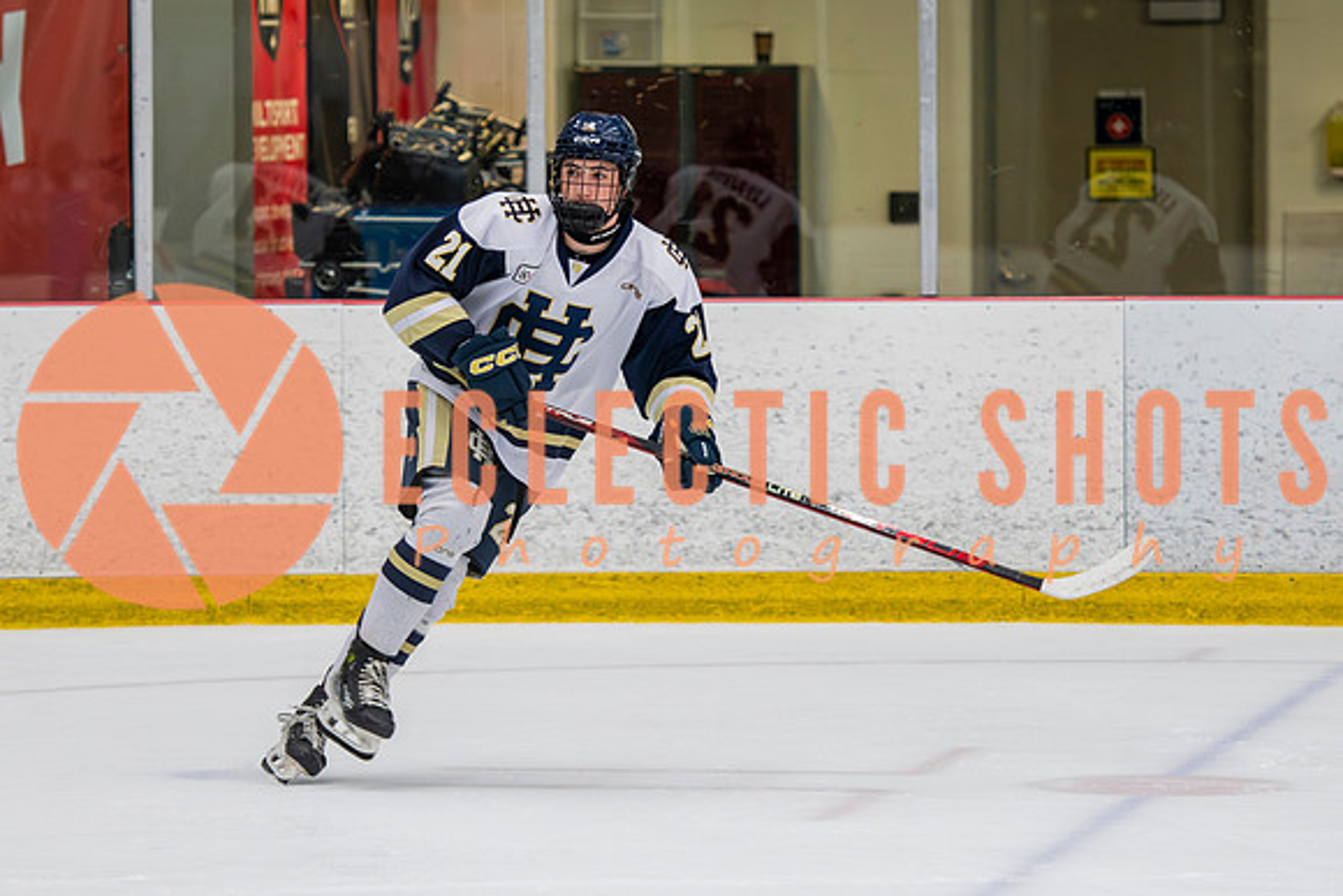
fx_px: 8383
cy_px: 430
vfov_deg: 6.1
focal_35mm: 225
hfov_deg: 9.2
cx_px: 638
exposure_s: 1/640
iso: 2000
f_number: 3.2
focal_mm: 122
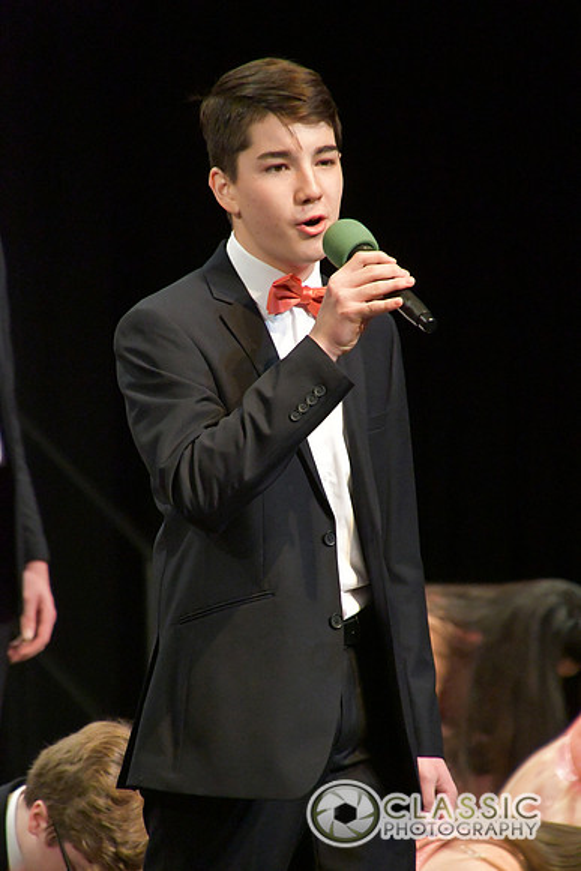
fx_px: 10886
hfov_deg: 3.1
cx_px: 290
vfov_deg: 4.6
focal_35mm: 450
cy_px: 436
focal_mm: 300
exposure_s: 1/500
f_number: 7.1
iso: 12800
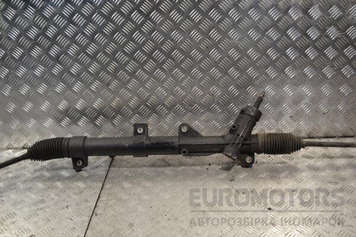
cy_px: 118
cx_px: 178
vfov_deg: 34.2
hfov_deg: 49.6
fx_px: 386
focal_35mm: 39
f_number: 5
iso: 400
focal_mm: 26
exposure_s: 1/100
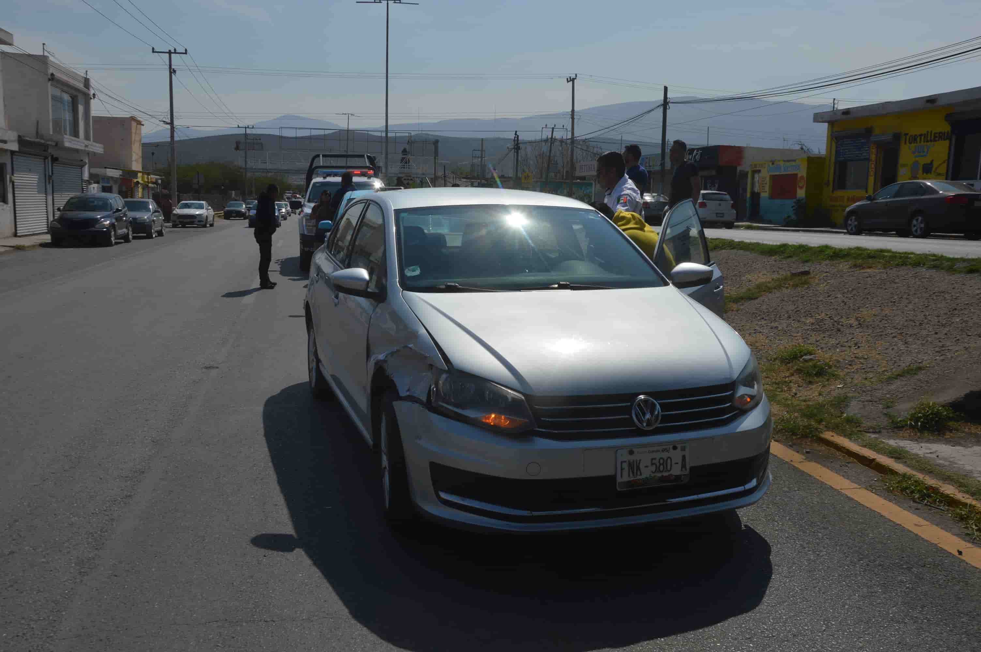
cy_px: 326
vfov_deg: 41.6
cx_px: 490
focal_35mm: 32
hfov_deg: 59.5
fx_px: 858
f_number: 11
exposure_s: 1/500
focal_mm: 21
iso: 100
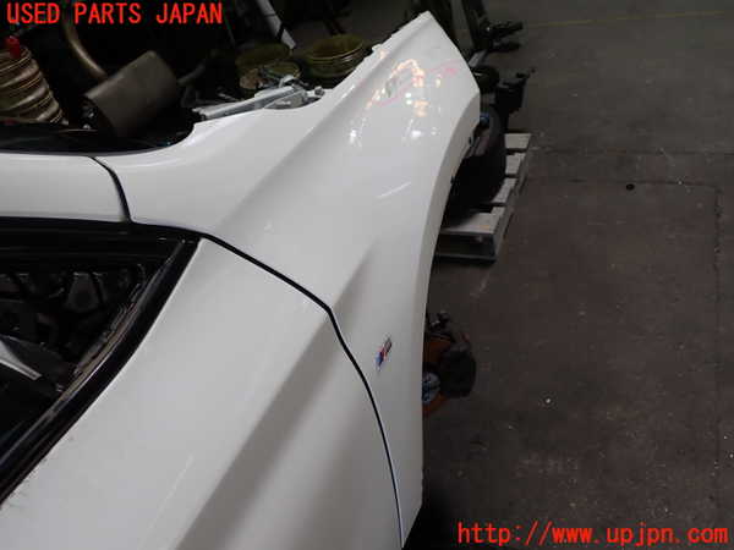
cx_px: 367
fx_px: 636
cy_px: 275
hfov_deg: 60.0
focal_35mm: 30
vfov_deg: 46.8
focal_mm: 5.4
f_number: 2.3
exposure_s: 1/80
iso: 100
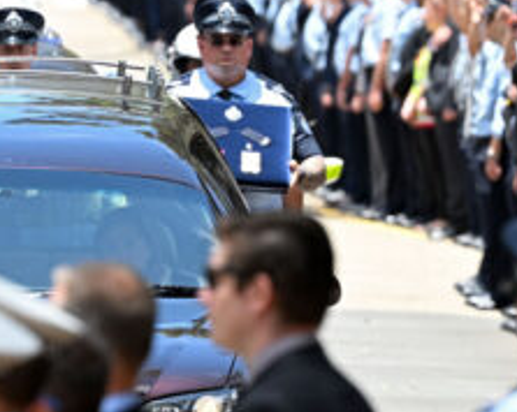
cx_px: 27
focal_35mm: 884
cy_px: 113
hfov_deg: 2.2
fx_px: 13514
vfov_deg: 1.7
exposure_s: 1/1250
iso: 1000
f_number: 8
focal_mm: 400
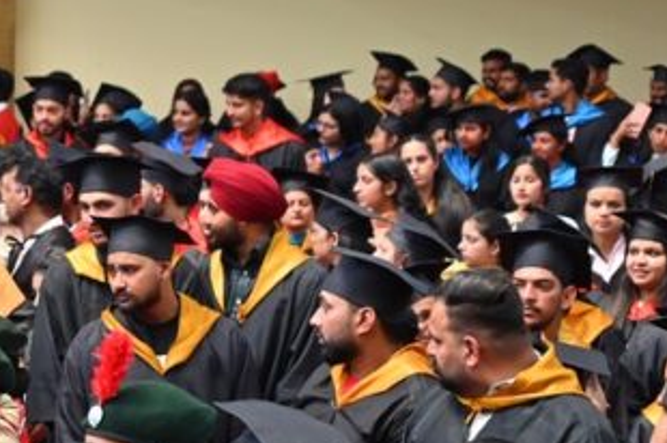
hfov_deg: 10.2
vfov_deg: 7.0
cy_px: 399
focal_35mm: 195
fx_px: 3609
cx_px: -312
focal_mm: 59
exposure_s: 1/160
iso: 800
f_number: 5
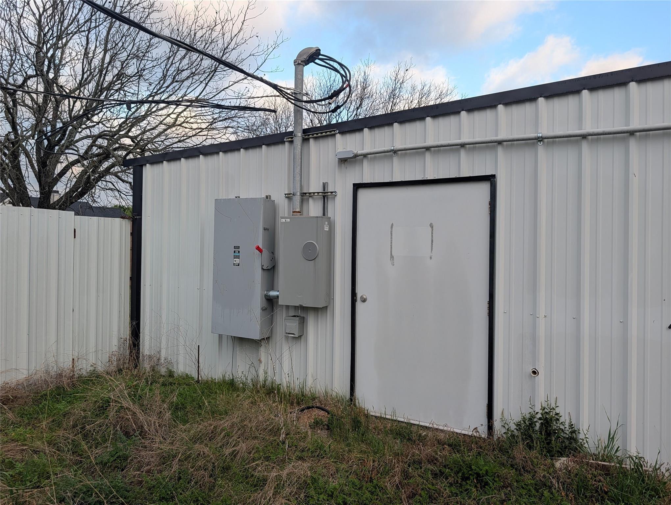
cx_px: 336
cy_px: 252
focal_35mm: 24
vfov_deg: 56.9
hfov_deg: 71.5
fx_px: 466
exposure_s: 1/258
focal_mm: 6.9
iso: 24
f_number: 1.68
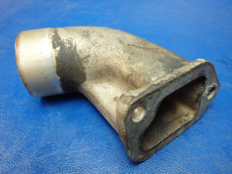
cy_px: 90
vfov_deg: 48.2
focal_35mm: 29
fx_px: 194
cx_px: 120
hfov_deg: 61.7
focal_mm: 5
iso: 800
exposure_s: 1/40
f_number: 3.9
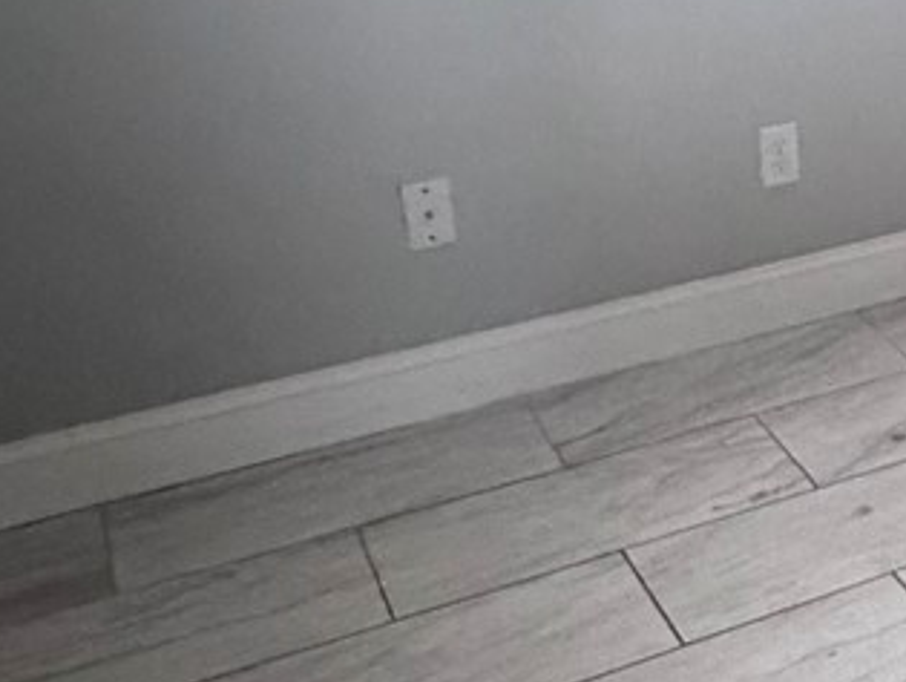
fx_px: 1860
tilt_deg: -14.6
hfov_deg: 21.8
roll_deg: -0.9
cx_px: 1427
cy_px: -17
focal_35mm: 71
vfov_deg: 20.1
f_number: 2.2
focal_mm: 2.22
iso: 1000
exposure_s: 1/60
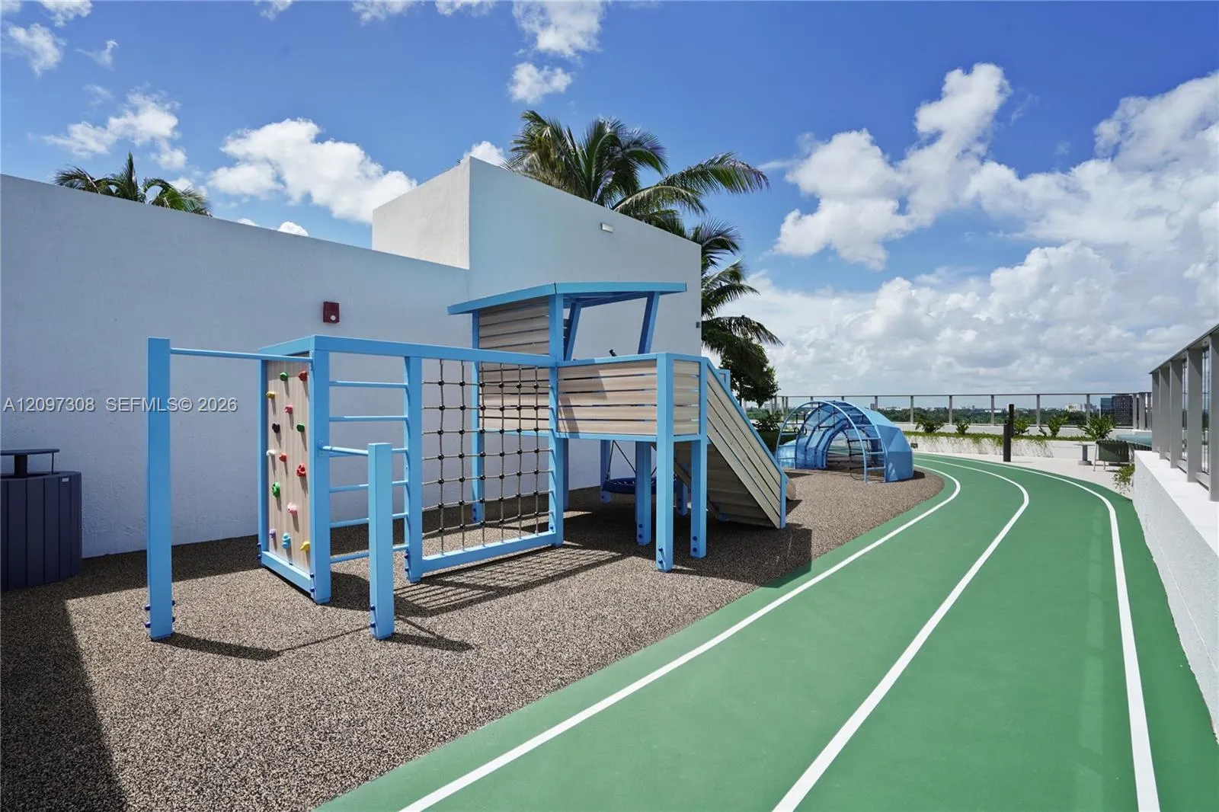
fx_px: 542
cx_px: 610
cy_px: 406
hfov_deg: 96.7
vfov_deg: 73.7
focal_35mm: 16
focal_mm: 16
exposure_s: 1/640
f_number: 8
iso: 400
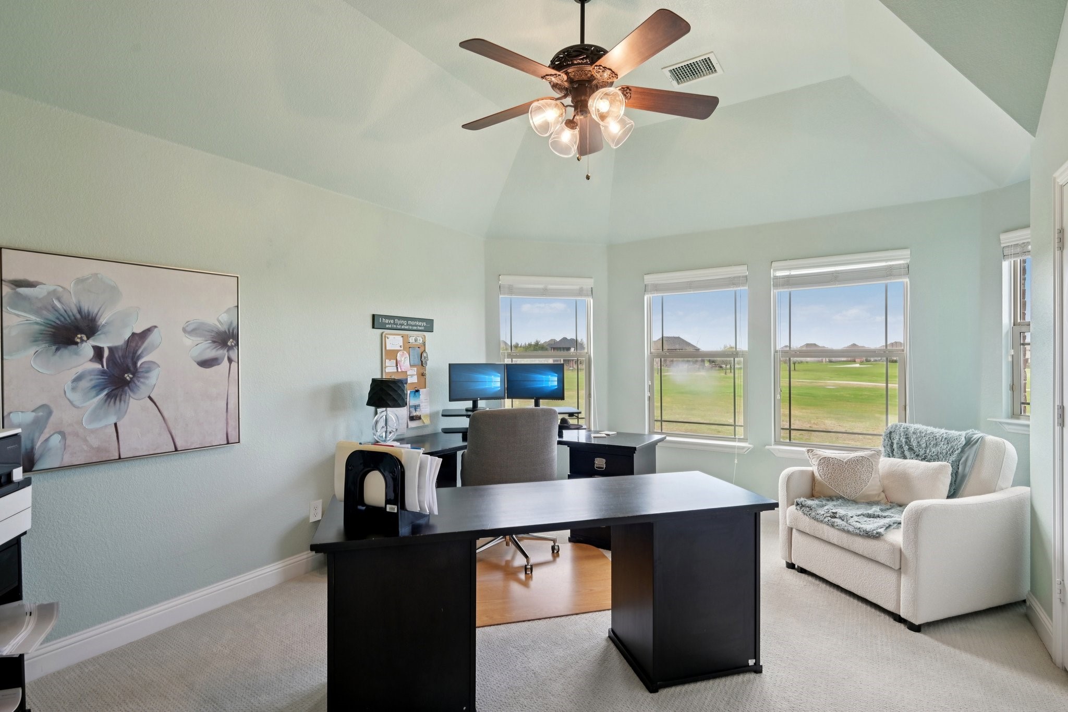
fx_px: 504
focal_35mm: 17
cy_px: 356
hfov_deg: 93.3
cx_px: 534
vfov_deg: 70.4
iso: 400
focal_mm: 17
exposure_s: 1/60
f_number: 8
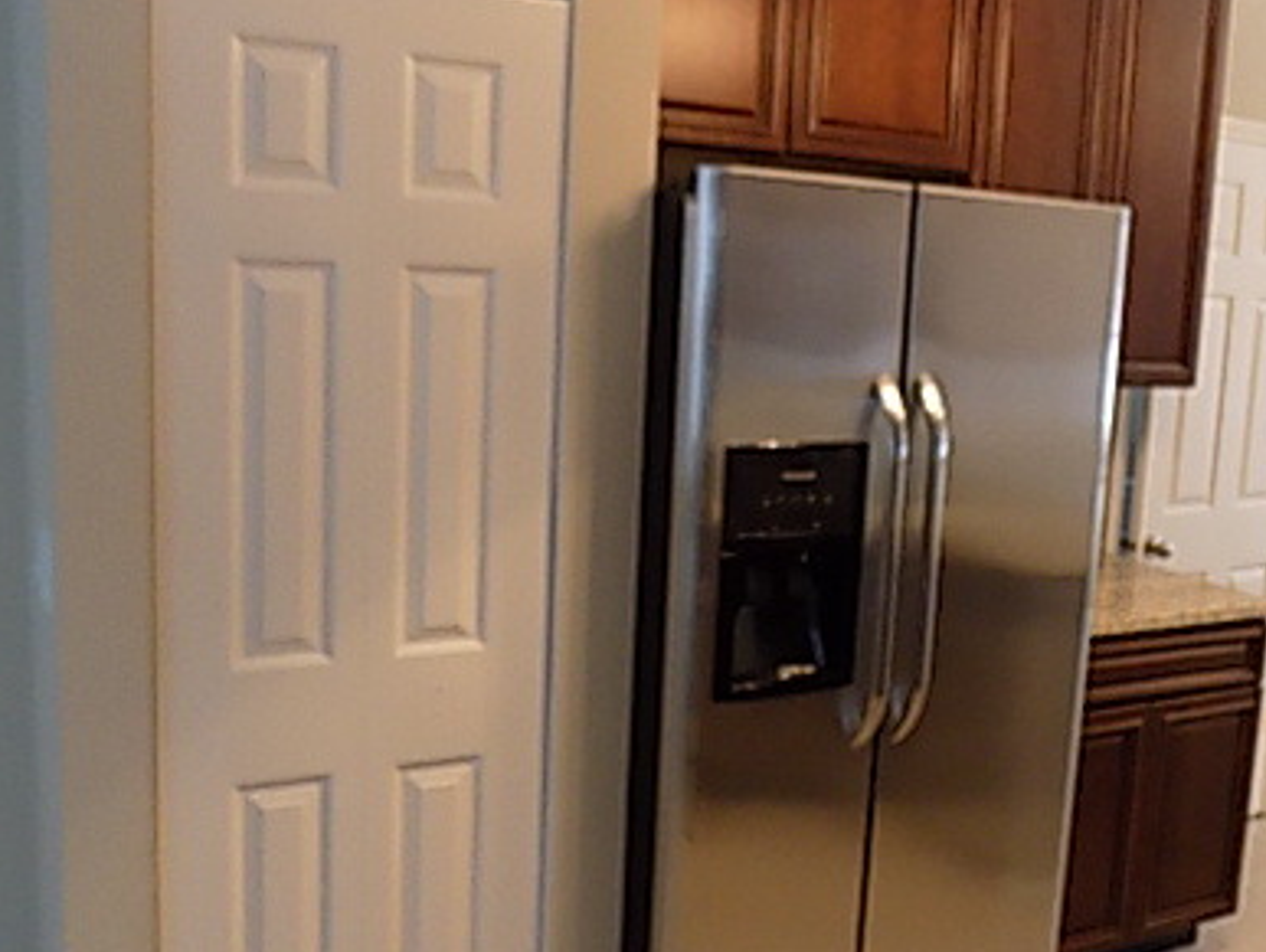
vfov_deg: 37.8
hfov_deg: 48.2
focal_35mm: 38
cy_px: 465
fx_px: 1391
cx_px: 828
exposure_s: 1/30
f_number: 3.1
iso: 250
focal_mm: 4
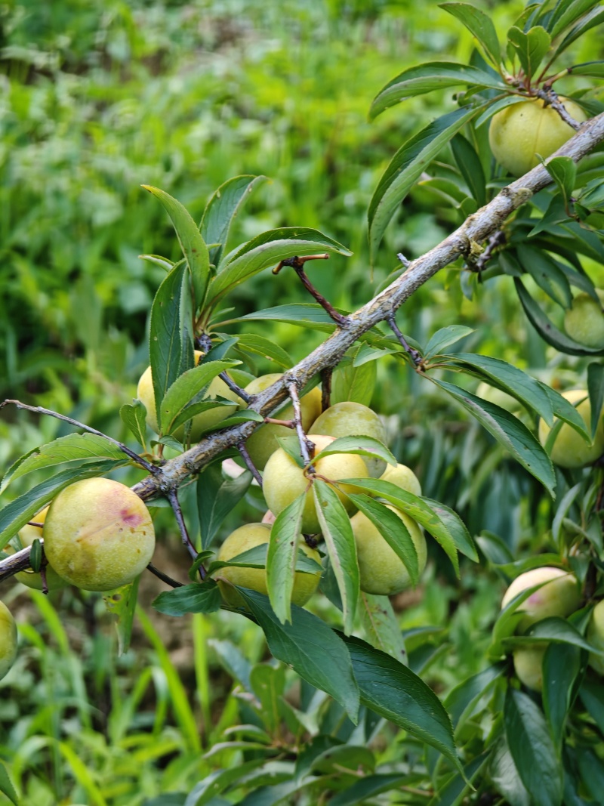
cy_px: 403
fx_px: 2792
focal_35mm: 120
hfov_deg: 12.3
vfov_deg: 16.4
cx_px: 302
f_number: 2.5
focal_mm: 19.4
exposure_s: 1/100
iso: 320
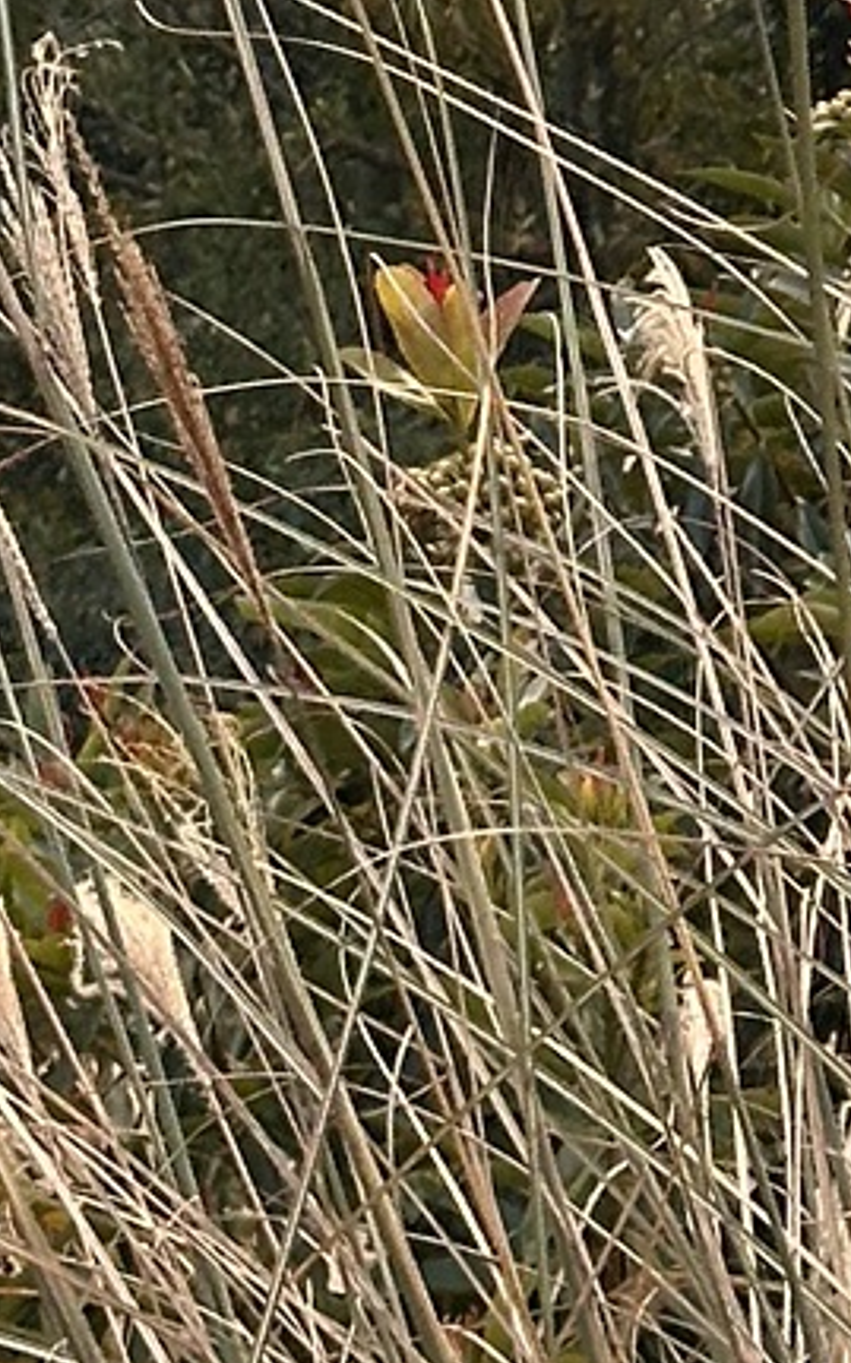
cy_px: -1708
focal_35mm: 236
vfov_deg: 8.3
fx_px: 8766
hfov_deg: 5.6
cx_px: 588
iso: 64
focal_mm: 6.86
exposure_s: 1/334
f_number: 1.78
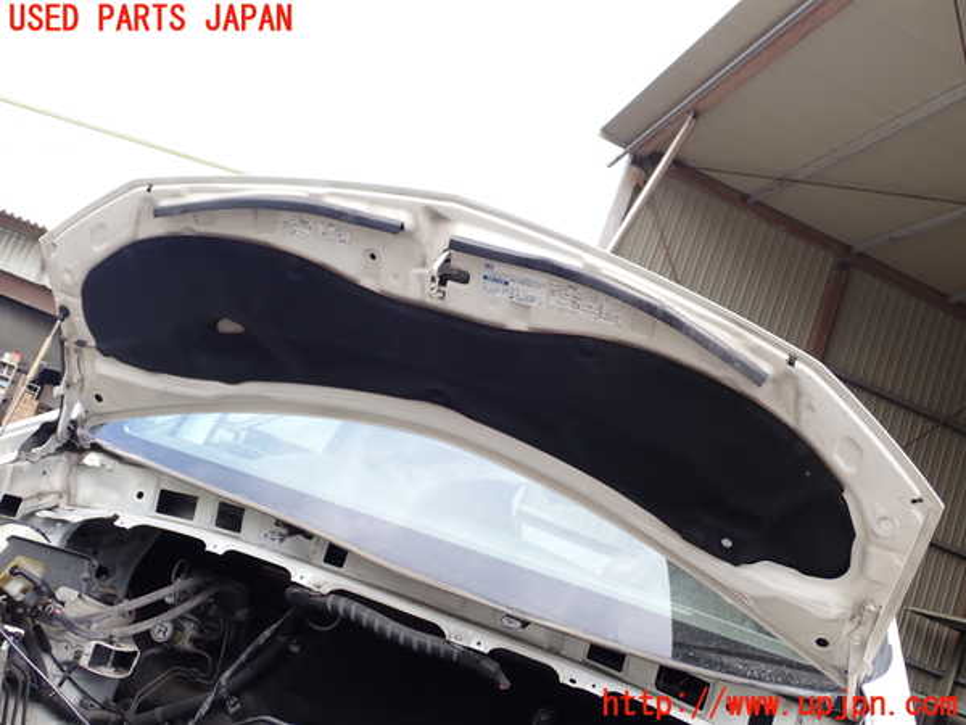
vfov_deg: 39.7
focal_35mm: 36
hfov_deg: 51.4
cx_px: 483
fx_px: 1005
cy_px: 362
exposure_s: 1/200
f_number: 3.5
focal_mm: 6.37
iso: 100
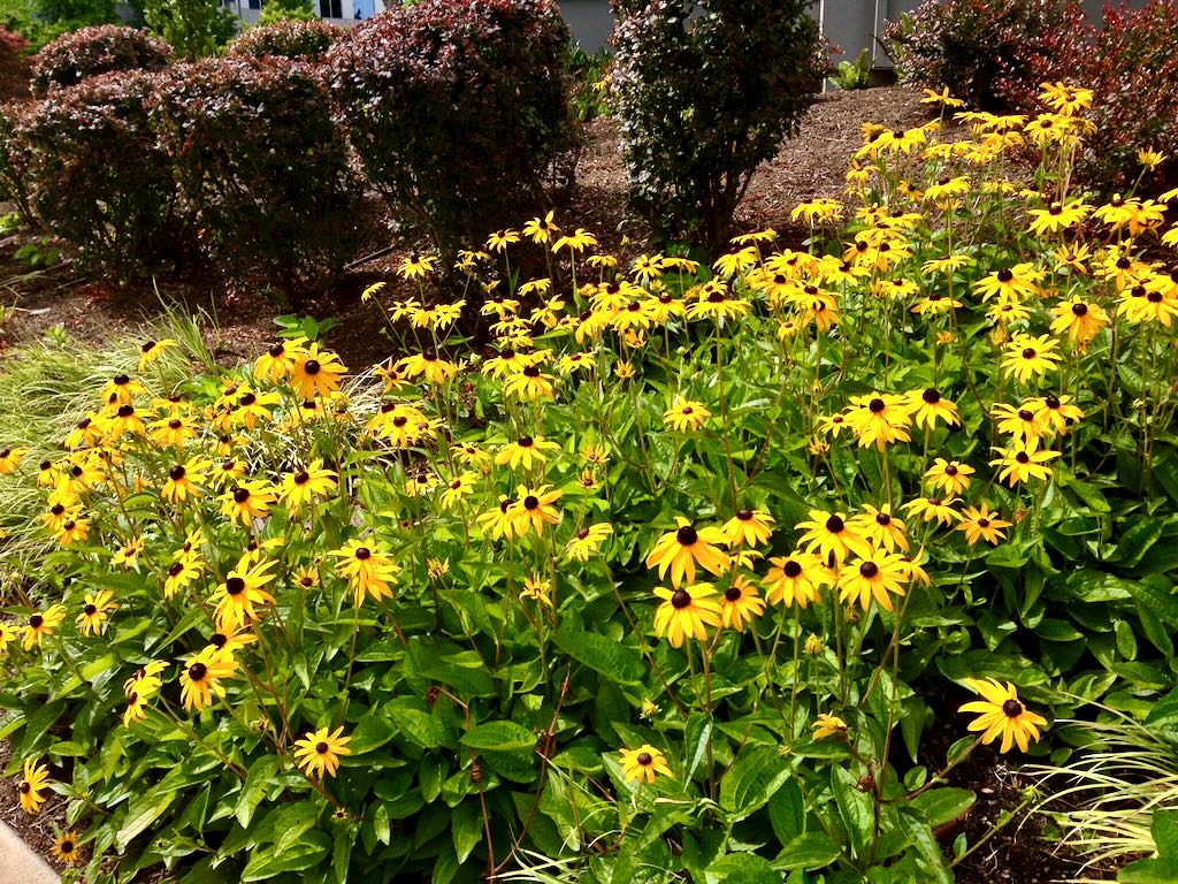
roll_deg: +0.5
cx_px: 589
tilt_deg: -16.7
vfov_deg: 42.9
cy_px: 442
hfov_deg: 55.4
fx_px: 1123
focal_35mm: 33
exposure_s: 1/821
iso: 50
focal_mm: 4.12
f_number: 2.4
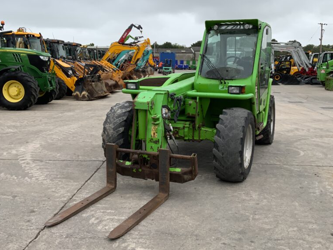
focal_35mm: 39
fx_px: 375
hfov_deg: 47.8
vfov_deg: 36.8
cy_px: 110
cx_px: 185
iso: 16
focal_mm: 3
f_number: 1.8
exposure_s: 1/461
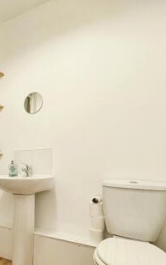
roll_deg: -1.2
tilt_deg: -3.4
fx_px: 195
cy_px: 174
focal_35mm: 27
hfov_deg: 41.8
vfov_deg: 66.7
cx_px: 13
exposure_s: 1/50
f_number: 2.2
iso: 250
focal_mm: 2.22
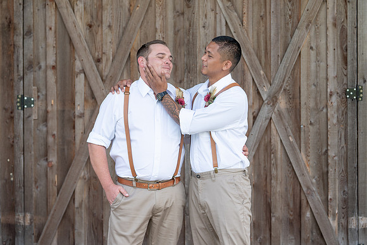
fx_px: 1164
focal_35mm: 114
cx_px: 203
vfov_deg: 12.0
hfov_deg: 17.9
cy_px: 114
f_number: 4
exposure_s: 1/250
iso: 125
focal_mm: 103
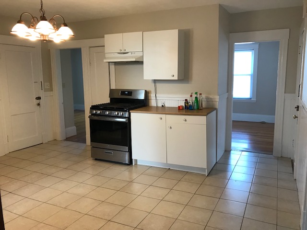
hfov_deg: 63.4
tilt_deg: -9.0
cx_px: 154
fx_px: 248
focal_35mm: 28
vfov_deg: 49.7
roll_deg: +1.2
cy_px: 115
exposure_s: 1/30
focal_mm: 3.99
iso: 32
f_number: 1.8
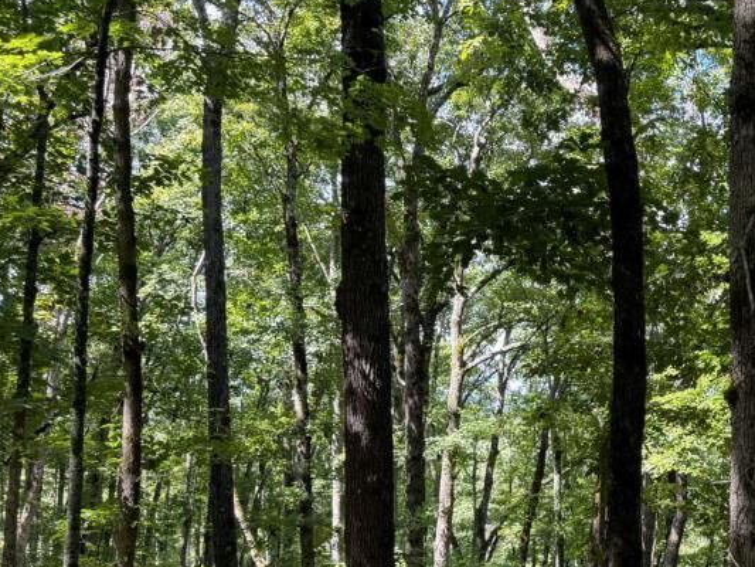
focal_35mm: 54
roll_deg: -1.0
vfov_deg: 26.9
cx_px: 771
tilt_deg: +2.0
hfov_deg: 32.4
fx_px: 1178
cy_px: 370
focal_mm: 6.76
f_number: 1.78
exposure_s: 1/194
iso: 80
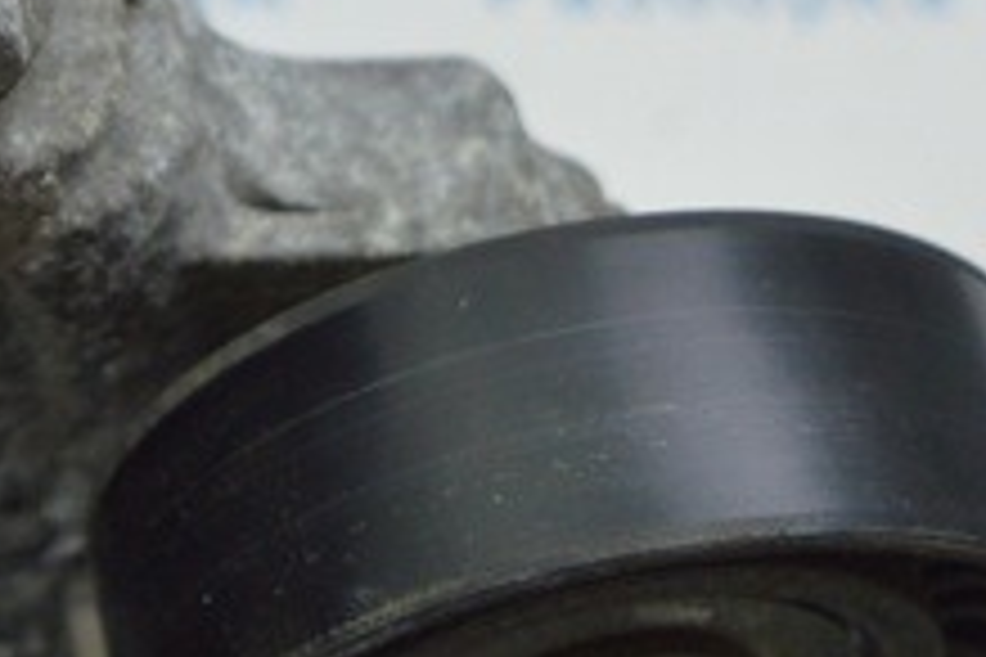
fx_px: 4218
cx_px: -666
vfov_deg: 8.8
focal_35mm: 154
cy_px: -142
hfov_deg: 12.4
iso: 400
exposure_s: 1/60
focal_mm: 22
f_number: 3.8
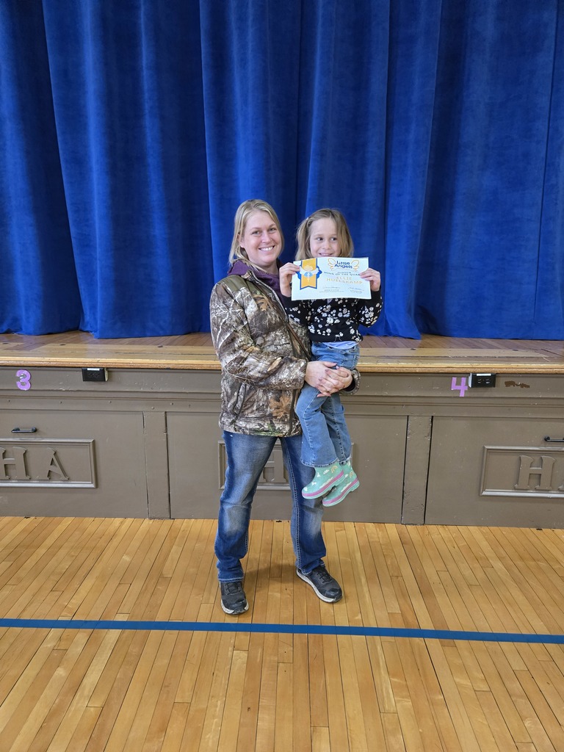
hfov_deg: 58.9
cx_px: 282
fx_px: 500
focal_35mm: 23
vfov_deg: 73.9
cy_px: 376
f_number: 1.8
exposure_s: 1/120
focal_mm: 5.4
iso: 1000
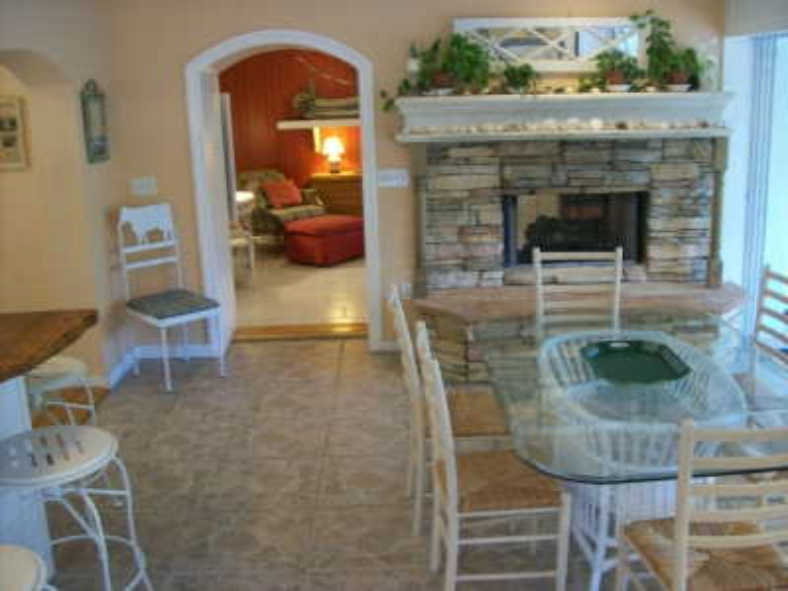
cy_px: 296
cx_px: 394
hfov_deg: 51.4
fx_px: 820
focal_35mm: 36
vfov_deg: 39.7
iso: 160
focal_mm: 6
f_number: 2.7
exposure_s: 1/12.5
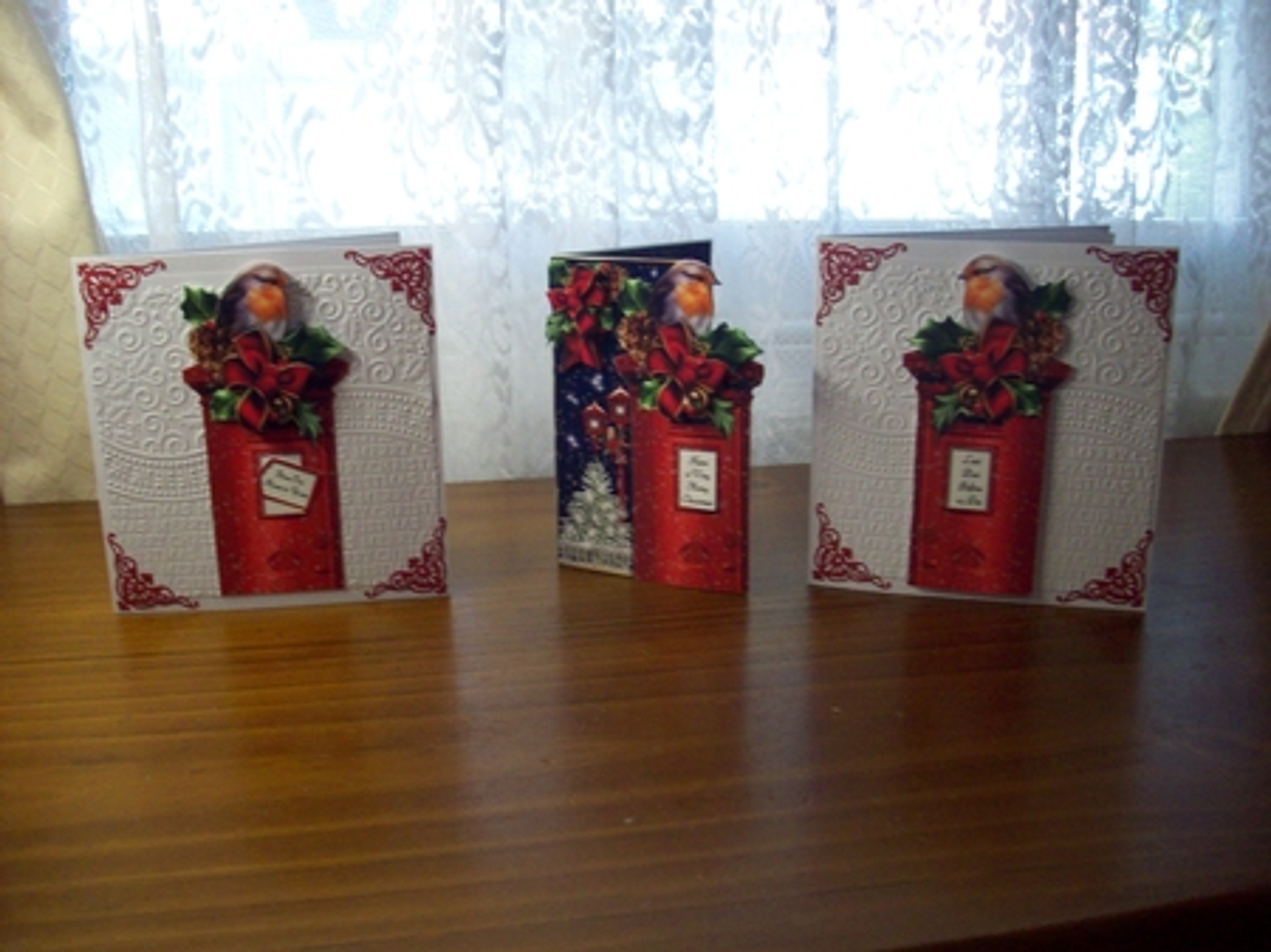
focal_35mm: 37
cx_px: 636
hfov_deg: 50.2
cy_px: 476
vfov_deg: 38.6
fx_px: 1358
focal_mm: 6.2
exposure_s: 1/52.4
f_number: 2.8
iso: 160
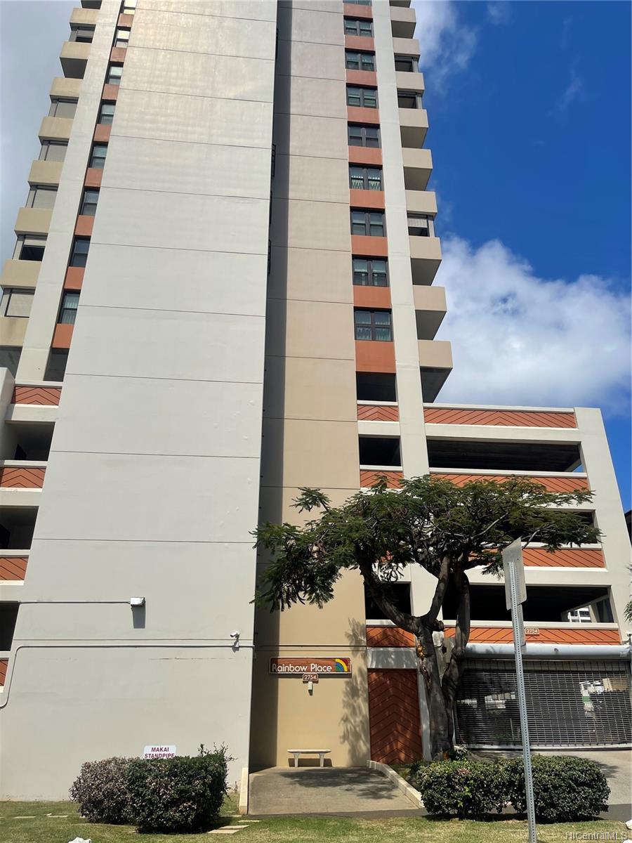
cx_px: 316
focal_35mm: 26
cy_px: 422
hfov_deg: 53.1
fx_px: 633
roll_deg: +1.5
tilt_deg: +25.1
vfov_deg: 67.3
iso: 32
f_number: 1.6
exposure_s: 1/7407
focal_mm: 5.1
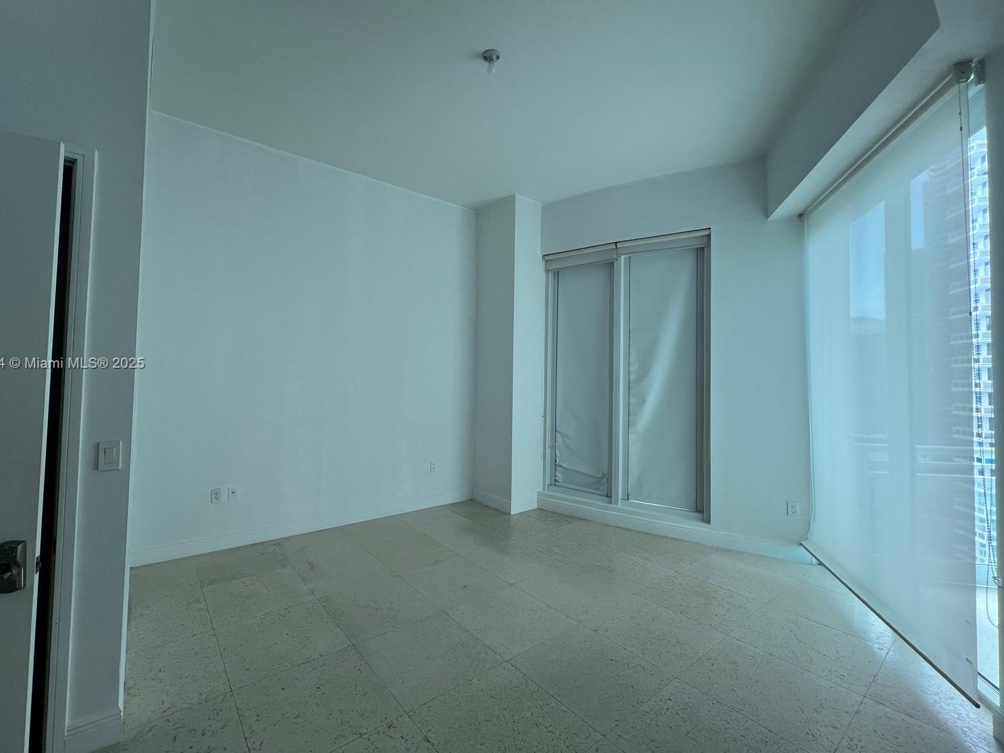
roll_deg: -1.1
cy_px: 364
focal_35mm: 14
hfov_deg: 101.9
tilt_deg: +1.7
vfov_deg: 85.6
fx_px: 406
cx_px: 469
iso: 50
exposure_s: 1/120
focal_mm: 1.57
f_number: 1.8
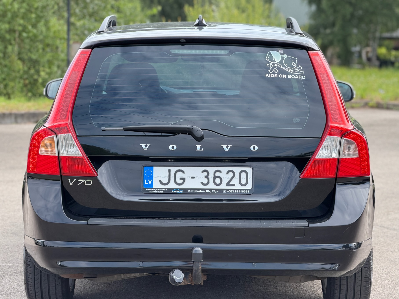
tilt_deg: -6.6
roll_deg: -1.5
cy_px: 165
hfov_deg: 17.4
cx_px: 197
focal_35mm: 113
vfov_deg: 13.1
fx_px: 1302
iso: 50
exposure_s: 1/298
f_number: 2.8
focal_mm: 16.89
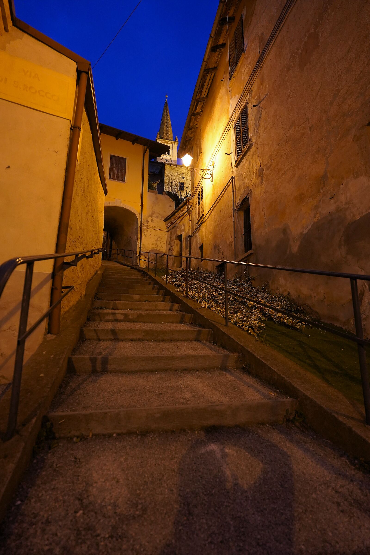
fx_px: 262
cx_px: 185
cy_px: 278
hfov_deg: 70.4
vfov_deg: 93.3
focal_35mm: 17
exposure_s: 1/40
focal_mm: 17
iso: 5000
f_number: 2.8
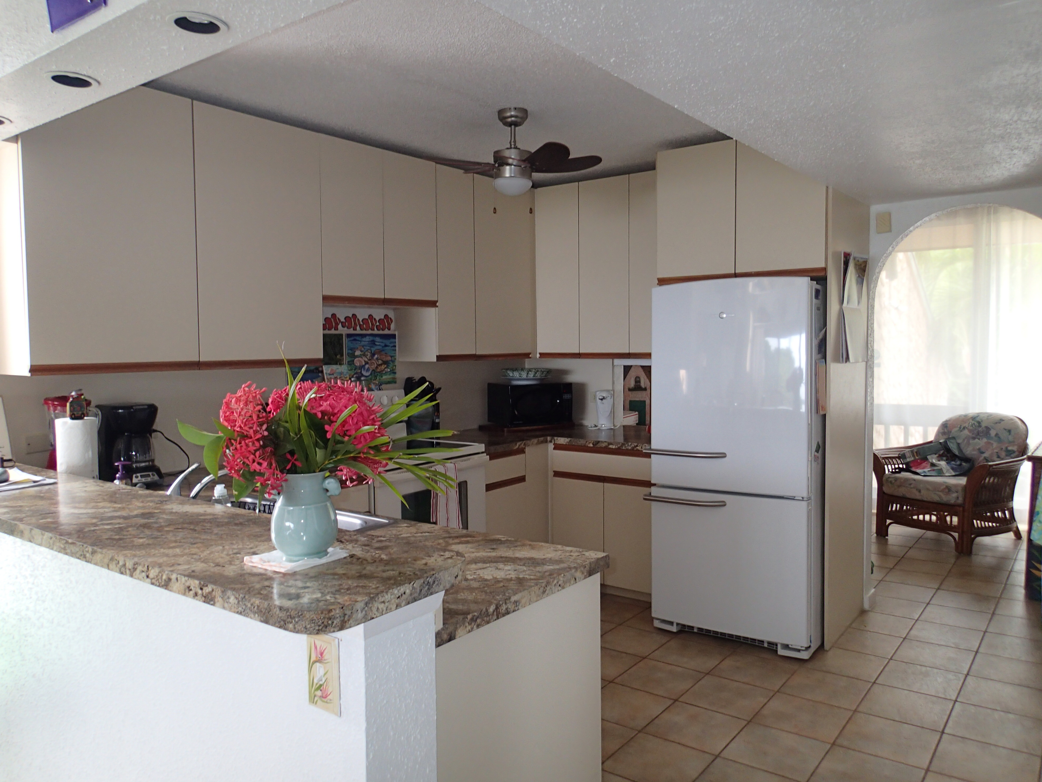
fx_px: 753
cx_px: 521
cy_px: 391
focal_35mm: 25
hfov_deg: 69.4
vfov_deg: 54.9
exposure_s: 1/60
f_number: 2
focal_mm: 4.5
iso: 200
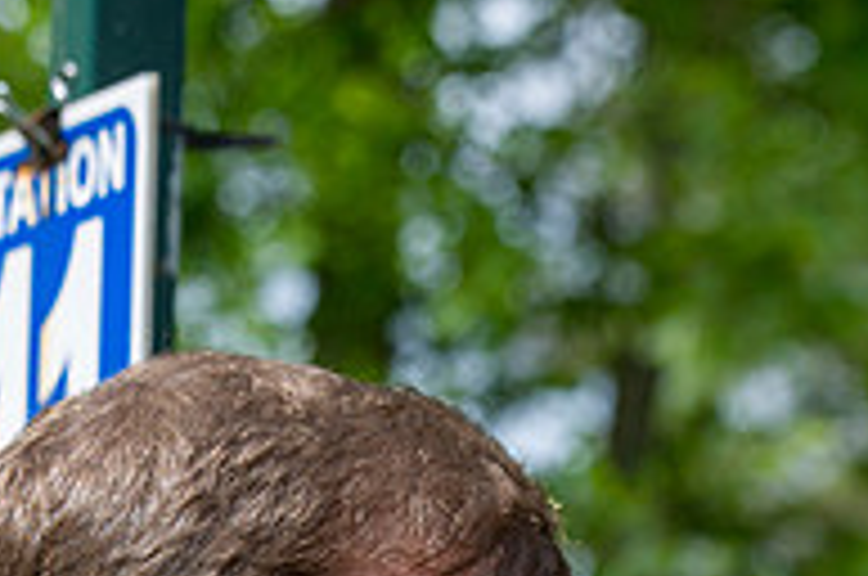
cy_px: 724
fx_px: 7606
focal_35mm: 316
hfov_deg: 6.5
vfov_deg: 4.3
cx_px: 256
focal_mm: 105
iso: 200
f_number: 6.3
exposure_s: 1/400
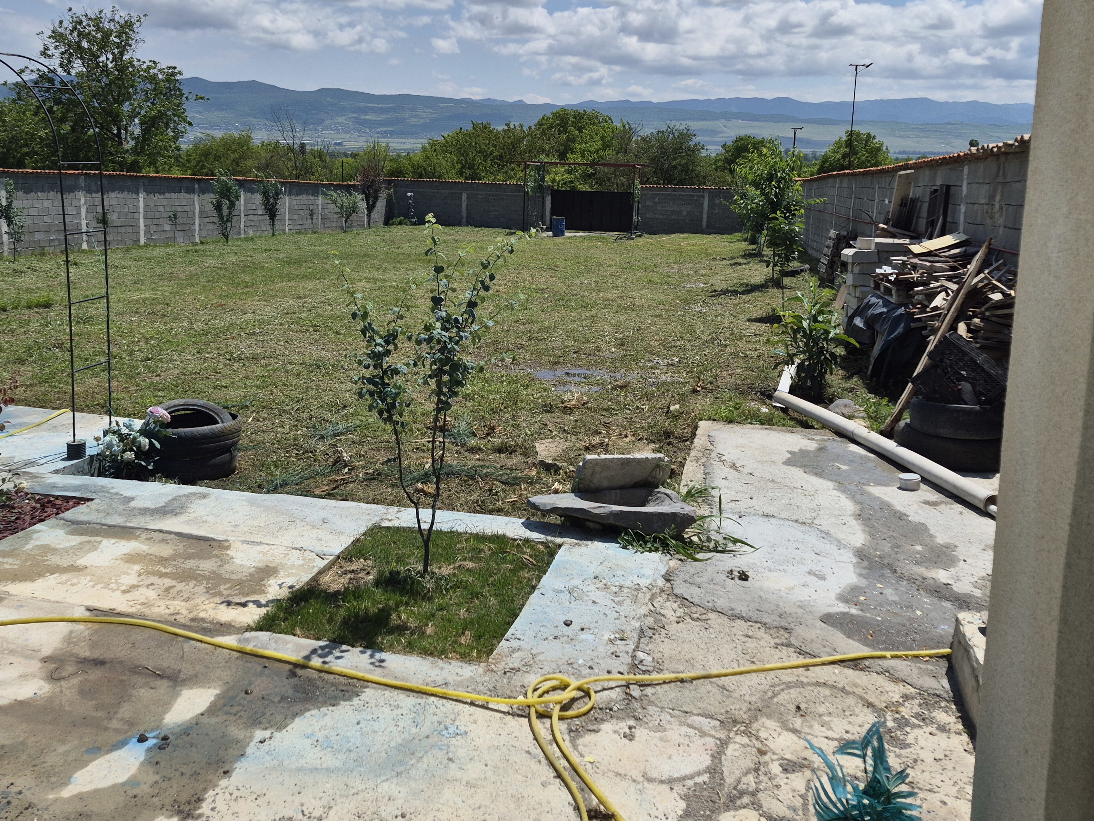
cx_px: 478
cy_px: 281
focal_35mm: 32
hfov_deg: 56.6
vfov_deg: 43.6
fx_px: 1011
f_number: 1.8
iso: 64
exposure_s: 1/7696
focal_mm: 5.4
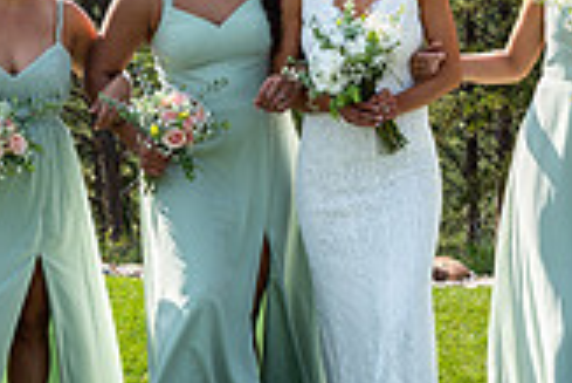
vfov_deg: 12.5
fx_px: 1749
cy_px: 118
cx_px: 267
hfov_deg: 18.6
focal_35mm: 110
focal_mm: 31
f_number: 4.5
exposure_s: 1/160
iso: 80
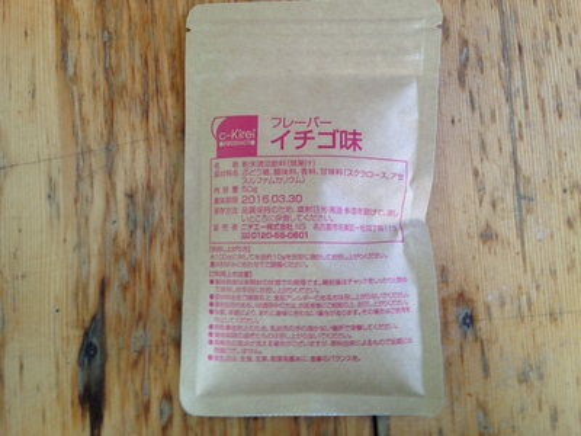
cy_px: 218
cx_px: 290
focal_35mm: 33
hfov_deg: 55.4
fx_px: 554
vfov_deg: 42.9
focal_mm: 4.12
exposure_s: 1/30
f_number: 2.4
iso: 50
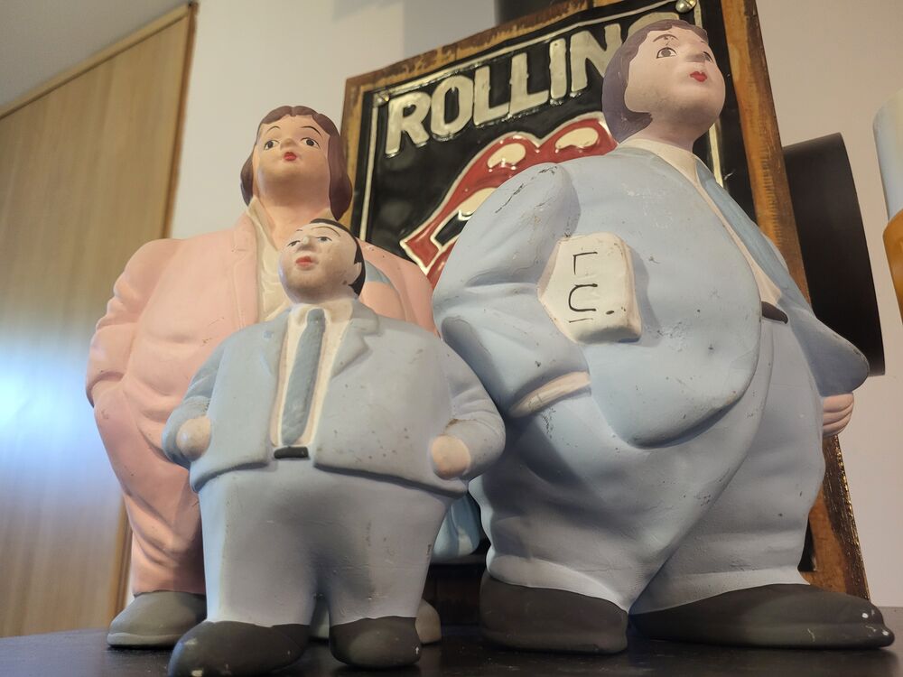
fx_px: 678
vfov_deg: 53.1
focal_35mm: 26
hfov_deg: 67.3
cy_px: 338
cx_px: 452
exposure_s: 1/50
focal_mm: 5.4
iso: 640
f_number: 1.8
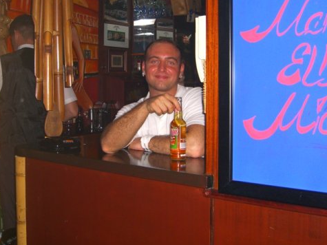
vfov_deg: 30.1
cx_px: 152
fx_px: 453
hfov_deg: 39.6
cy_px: 94
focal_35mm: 48
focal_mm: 7.9
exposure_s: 1/60
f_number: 2.8
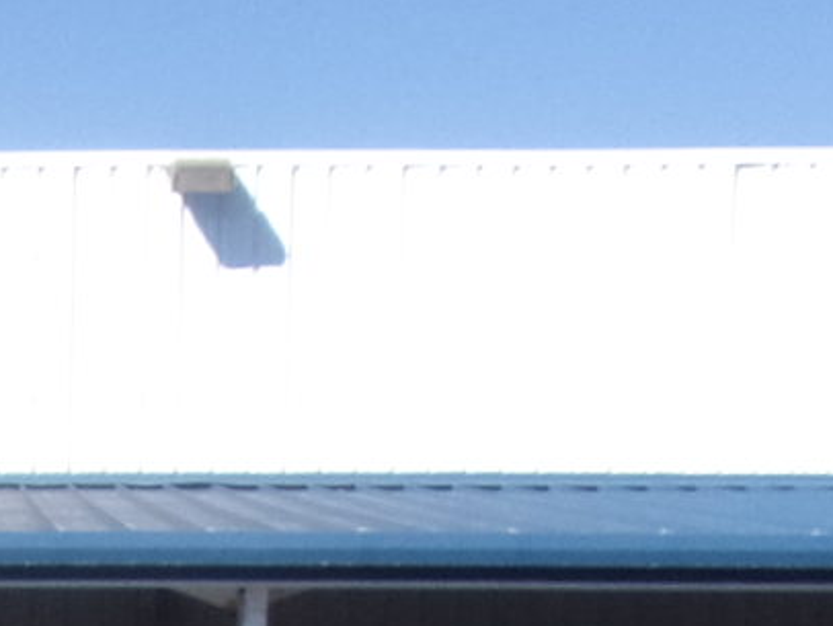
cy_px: 1312
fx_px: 2913
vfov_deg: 11.0
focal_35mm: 121
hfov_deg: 15.4
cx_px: -273
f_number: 3.3
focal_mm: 4.3
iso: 80
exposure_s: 1/900
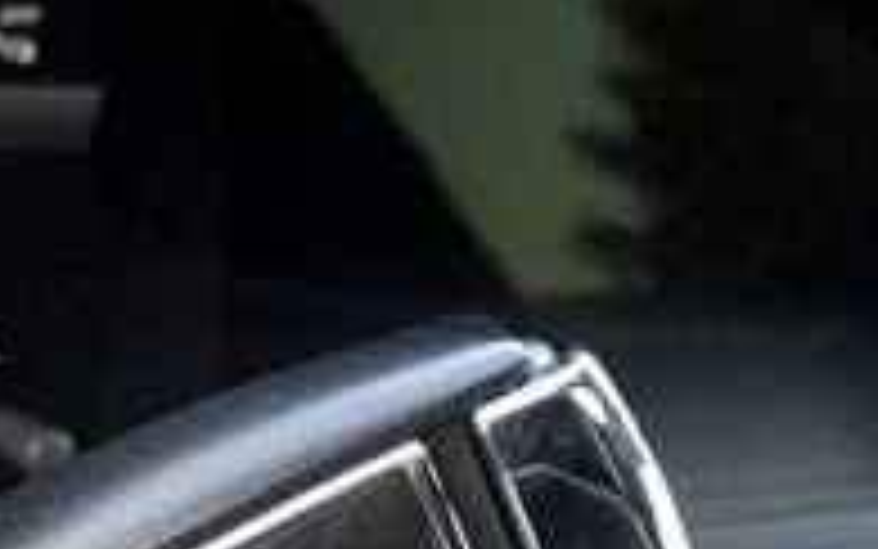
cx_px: 99
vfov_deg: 12.0
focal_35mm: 104
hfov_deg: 19.7
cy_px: 817
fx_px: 2489
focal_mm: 4.15
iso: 250
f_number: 2.2
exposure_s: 1/25
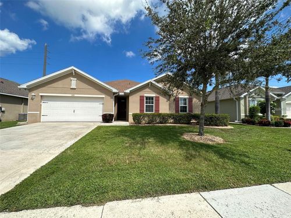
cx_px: 146
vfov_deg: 85.7
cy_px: 109
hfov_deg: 102.1
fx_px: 118
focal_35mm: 14
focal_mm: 2.22
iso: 50
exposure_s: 1/1949
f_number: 2.2
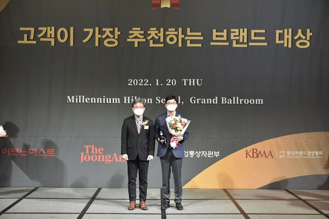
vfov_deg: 24.2
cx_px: 164
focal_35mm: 56
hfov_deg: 35.7
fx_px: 511
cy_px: 110
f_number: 4
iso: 1250
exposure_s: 1/160
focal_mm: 56
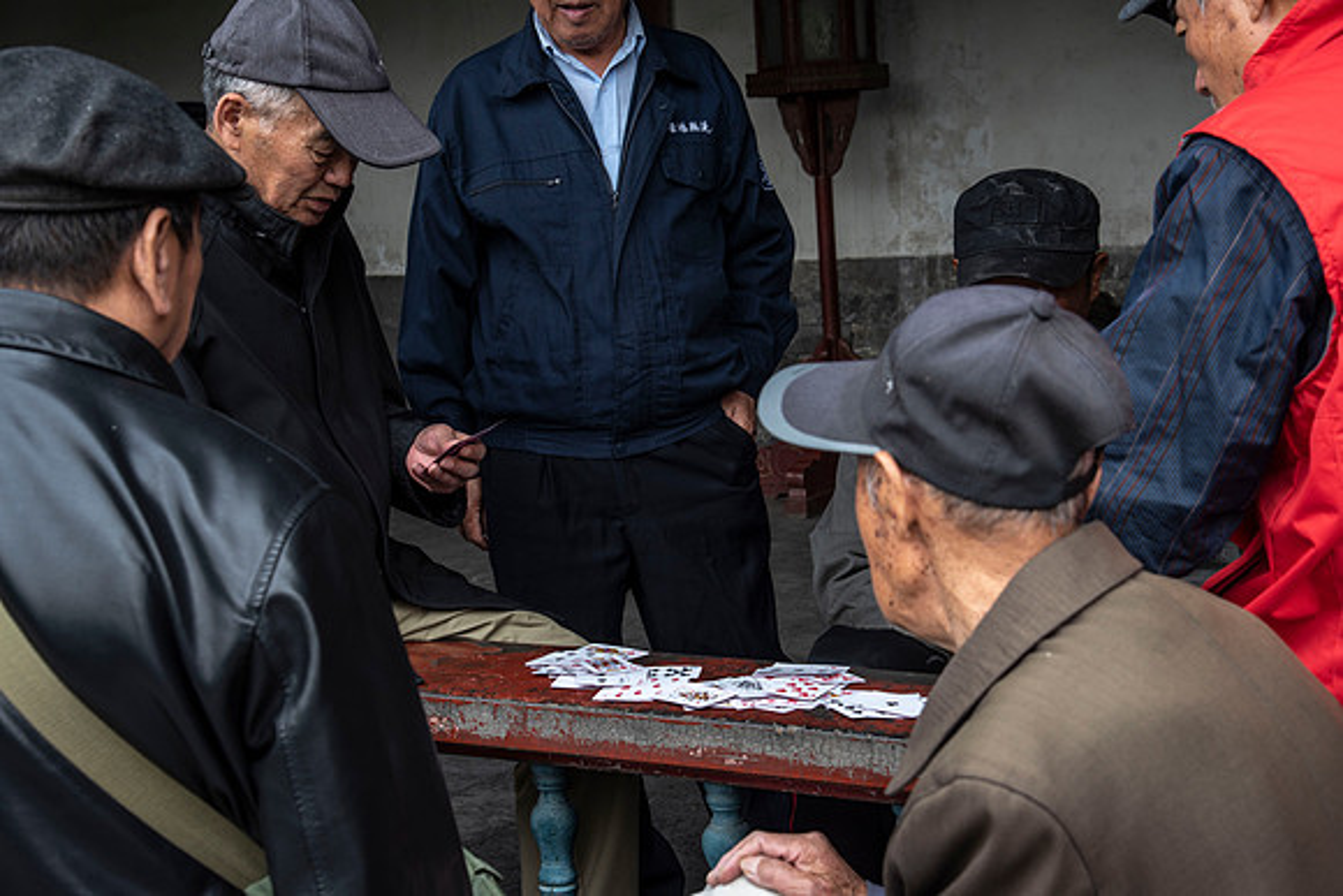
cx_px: 672
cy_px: 448
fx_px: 1940
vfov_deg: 26.0
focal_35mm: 52
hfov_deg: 38.2
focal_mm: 52
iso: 100
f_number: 7.1
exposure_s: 1/160
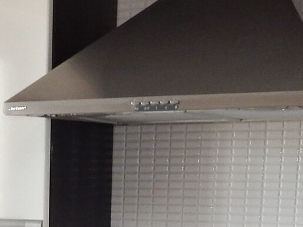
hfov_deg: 15.2
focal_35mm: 125
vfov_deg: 11.2
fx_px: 1094
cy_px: 379
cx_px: -71
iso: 200
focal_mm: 4
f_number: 3
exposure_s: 1/30
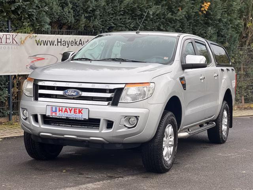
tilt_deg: -5.3
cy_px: 95
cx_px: 126
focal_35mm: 77
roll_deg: -0.4
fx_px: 563
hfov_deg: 25.3
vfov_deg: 19.1
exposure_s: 1/121
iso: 25
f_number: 2.8
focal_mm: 9
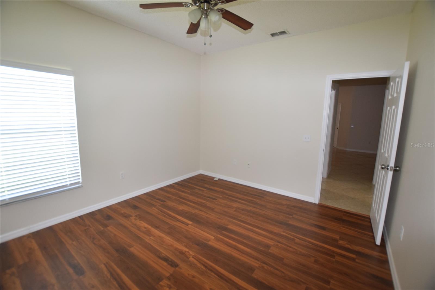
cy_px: 145
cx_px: 218
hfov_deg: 100.4
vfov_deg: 77.3
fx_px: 181
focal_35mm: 15
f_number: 4.5
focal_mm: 10
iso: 800
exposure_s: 1/80
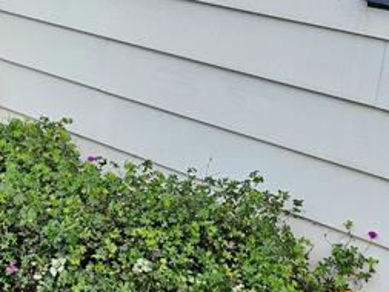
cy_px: 23
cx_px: -125
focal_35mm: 93
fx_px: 1046
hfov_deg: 19.4
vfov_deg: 15.7
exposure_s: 1/120
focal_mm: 6.3
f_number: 1.7
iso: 80
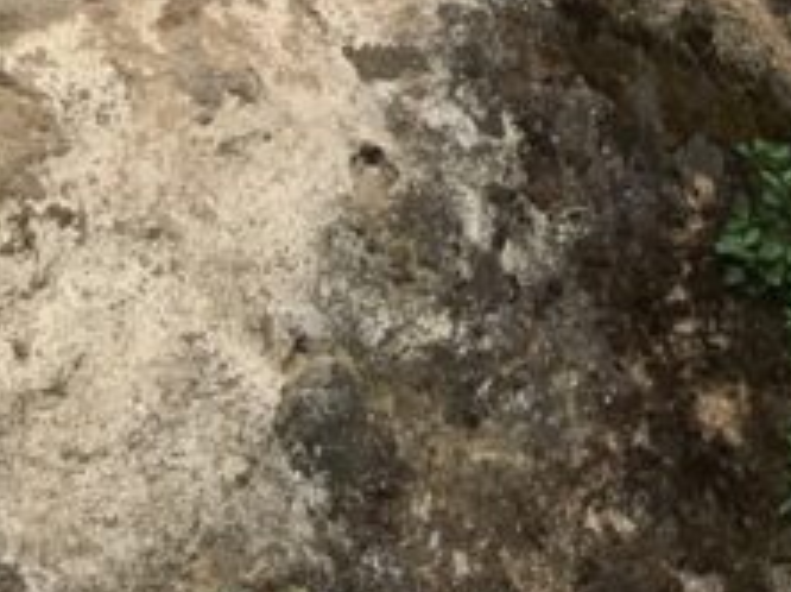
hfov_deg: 12.8
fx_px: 3059
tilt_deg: +15.9
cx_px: 1586
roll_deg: +1.0
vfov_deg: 9.9
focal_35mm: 134
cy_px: -728
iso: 25
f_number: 2.2
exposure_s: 1/746
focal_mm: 4.15
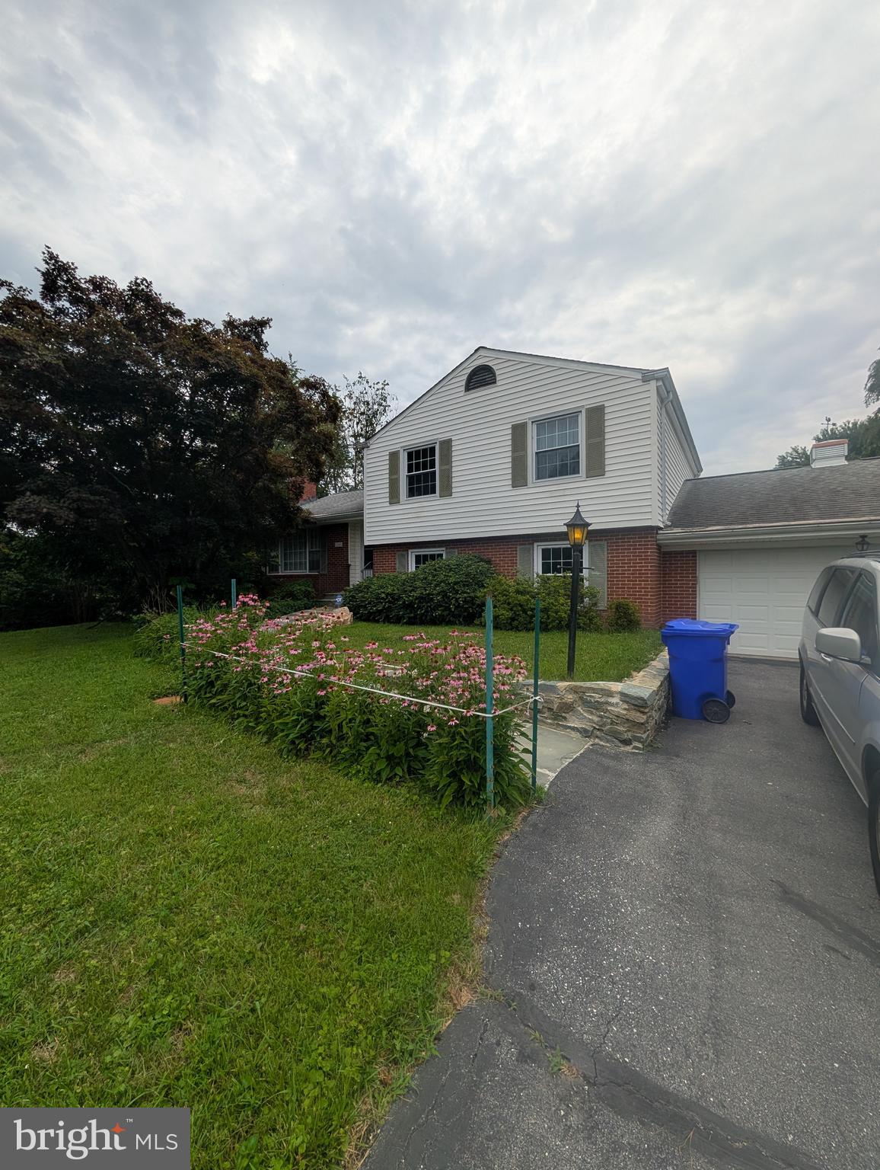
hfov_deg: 94.6
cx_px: 440
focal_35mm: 12
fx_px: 406
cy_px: 585
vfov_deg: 110.5
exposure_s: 1/4184
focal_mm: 2.02
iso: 54
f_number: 1.7
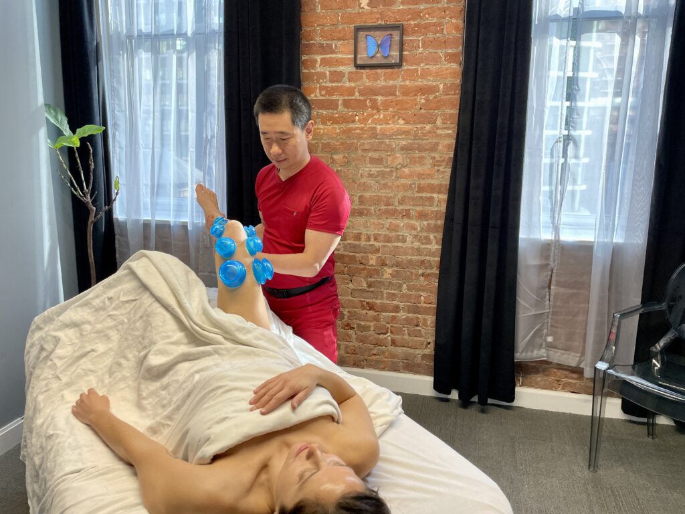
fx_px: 515
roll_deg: -1.6
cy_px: 257
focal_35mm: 26
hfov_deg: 67.3
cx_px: 342
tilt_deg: -8.9
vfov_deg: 53.1
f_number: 1.6
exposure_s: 1/97
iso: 125
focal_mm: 4.2
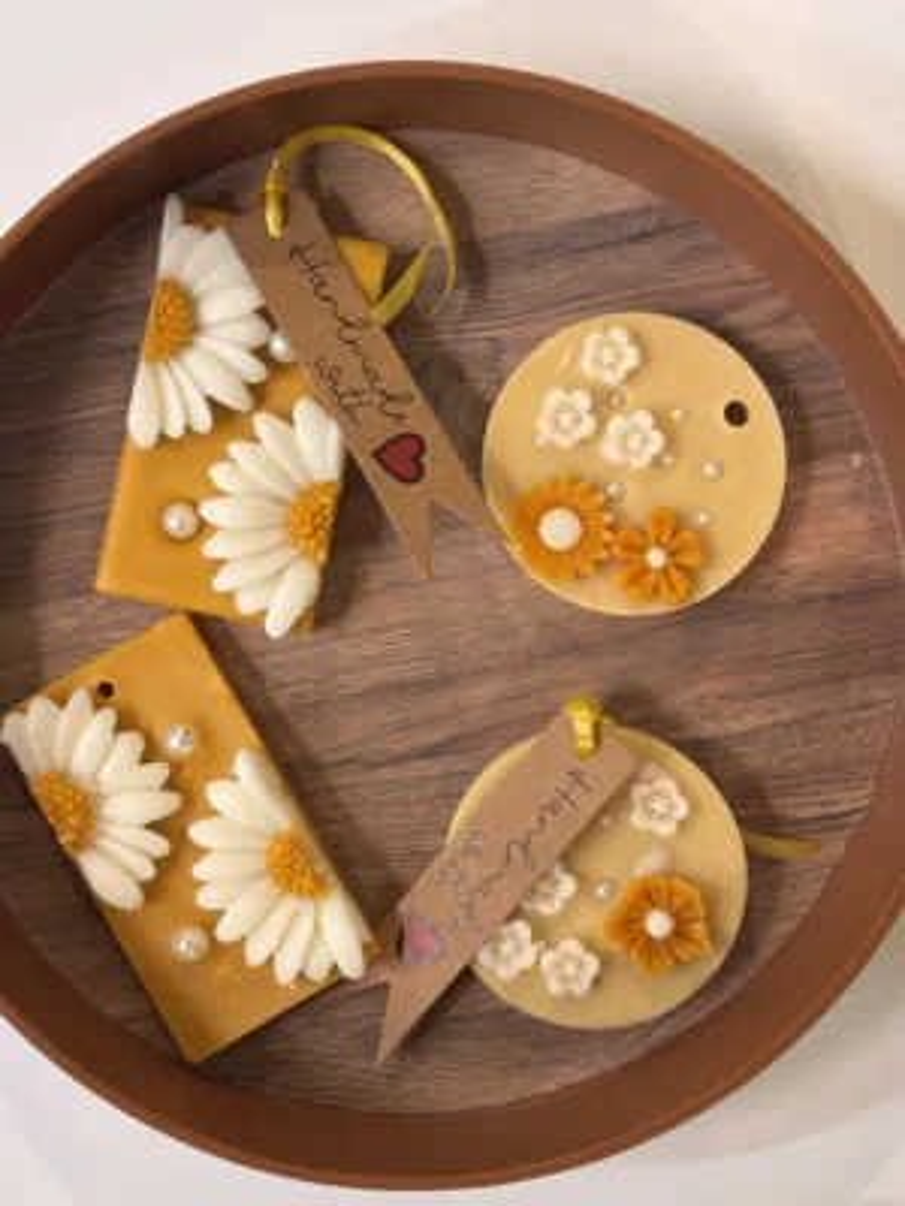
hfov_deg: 28.0
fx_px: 1813
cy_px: 603
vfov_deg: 36.8
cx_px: 452
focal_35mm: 52
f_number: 1.6
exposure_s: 1/33
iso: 200
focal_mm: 5.96
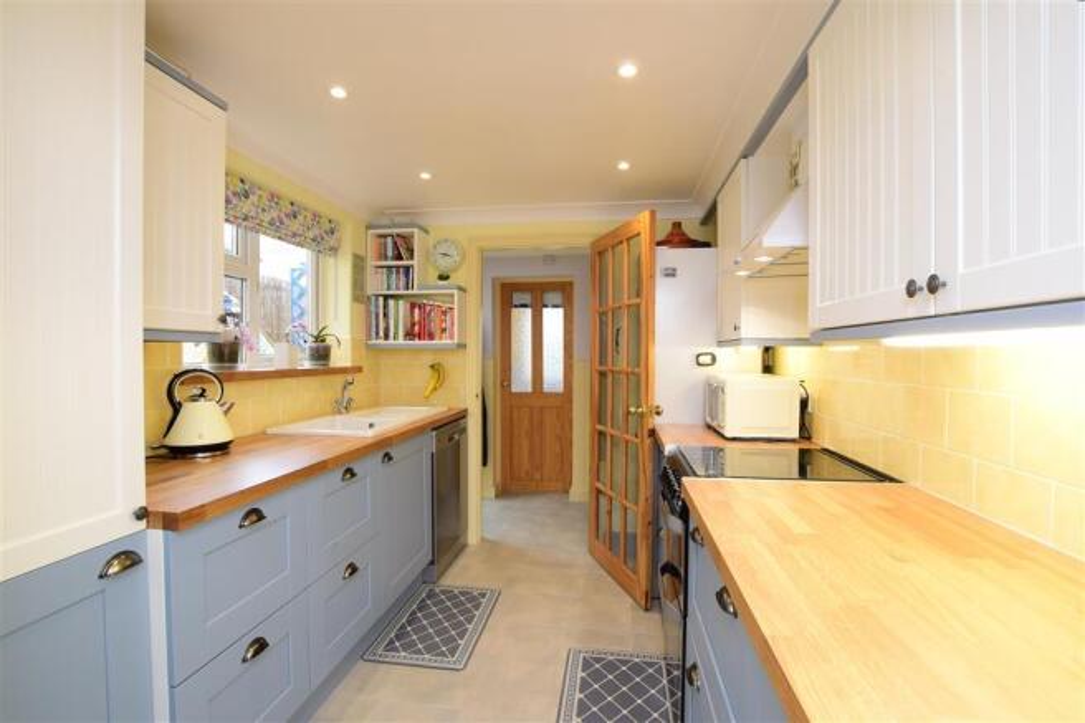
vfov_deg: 77.3
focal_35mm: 15
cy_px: 362
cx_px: 542
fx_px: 452
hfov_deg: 100.4
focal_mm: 10
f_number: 8
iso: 400
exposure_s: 1/20
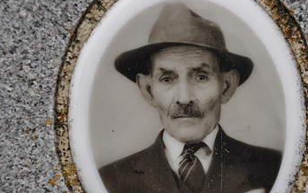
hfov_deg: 7.9
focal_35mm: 267
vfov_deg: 4.9
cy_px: 118
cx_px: 203
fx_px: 2241
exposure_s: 1/125
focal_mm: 105
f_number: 5.6
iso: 220
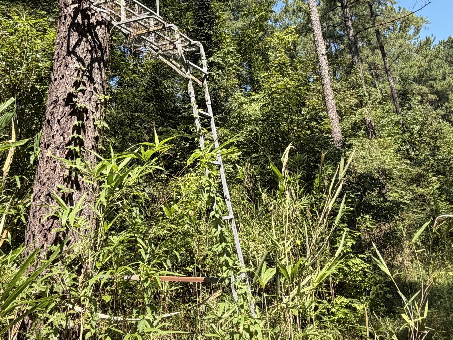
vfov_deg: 40.1
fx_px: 419
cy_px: 21
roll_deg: +7.0
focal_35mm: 32
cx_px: 245
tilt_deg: +26.5
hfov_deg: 56.7
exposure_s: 1/502
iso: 50
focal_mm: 2.22
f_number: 2.2
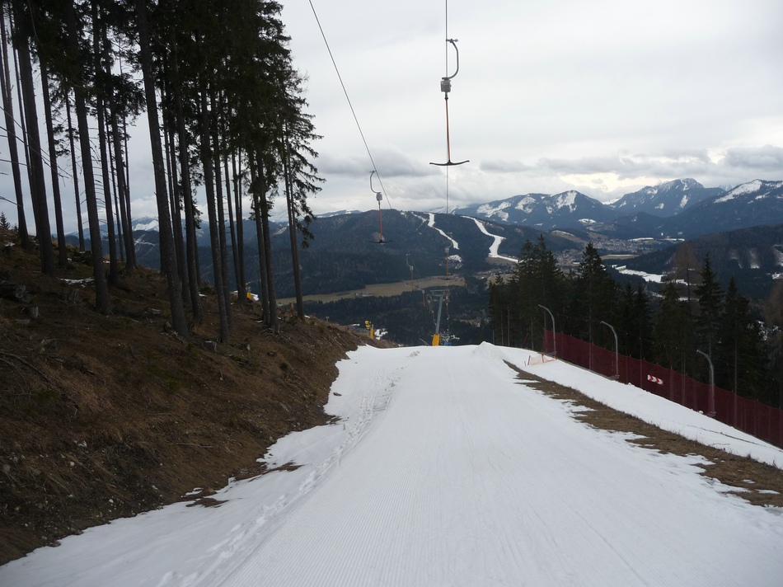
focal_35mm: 28
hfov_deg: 63.5
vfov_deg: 49.7
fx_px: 633
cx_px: 392
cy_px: 294
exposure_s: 1/640
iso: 100
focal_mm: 4.7
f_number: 3.3
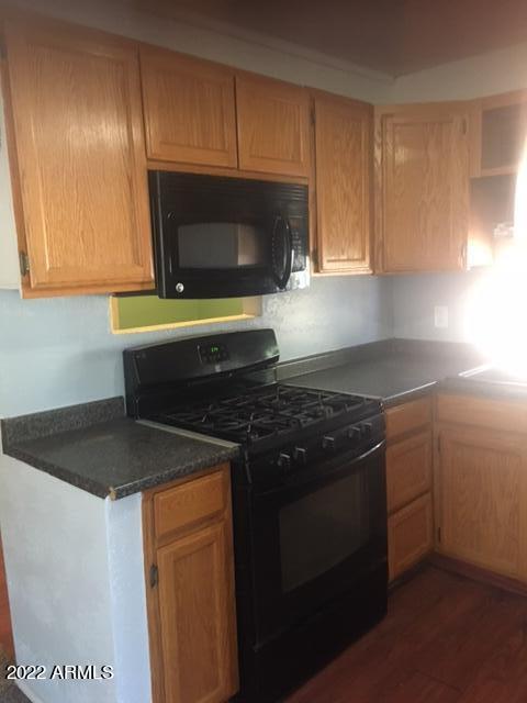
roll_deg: +3.4
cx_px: 264
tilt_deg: -7.0
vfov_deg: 61.7
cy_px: 352
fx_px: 589
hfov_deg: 48.2
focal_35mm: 29
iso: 250
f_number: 2.2
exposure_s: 1/15
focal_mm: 4.15
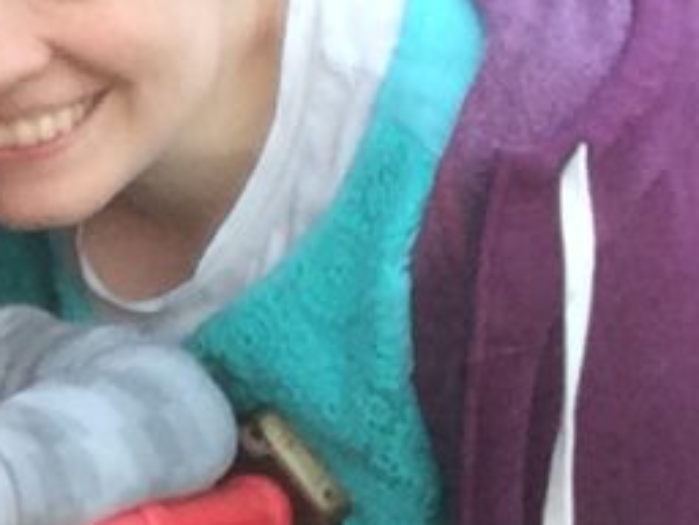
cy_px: 432
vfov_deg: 11.9
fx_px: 2504
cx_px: -650
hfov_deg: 13.8
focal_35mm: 124
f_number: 2.4
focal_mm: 2.15
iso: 80
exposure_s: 1/30
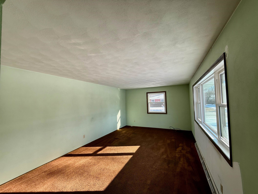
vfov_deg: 85.7
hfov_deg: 102.1
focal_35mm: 14
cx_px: 129
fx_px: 104
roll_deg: +1.6
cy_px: 97
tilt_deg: +2.9
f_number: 2.2
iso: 80
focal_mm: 2.22
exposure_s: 1/99
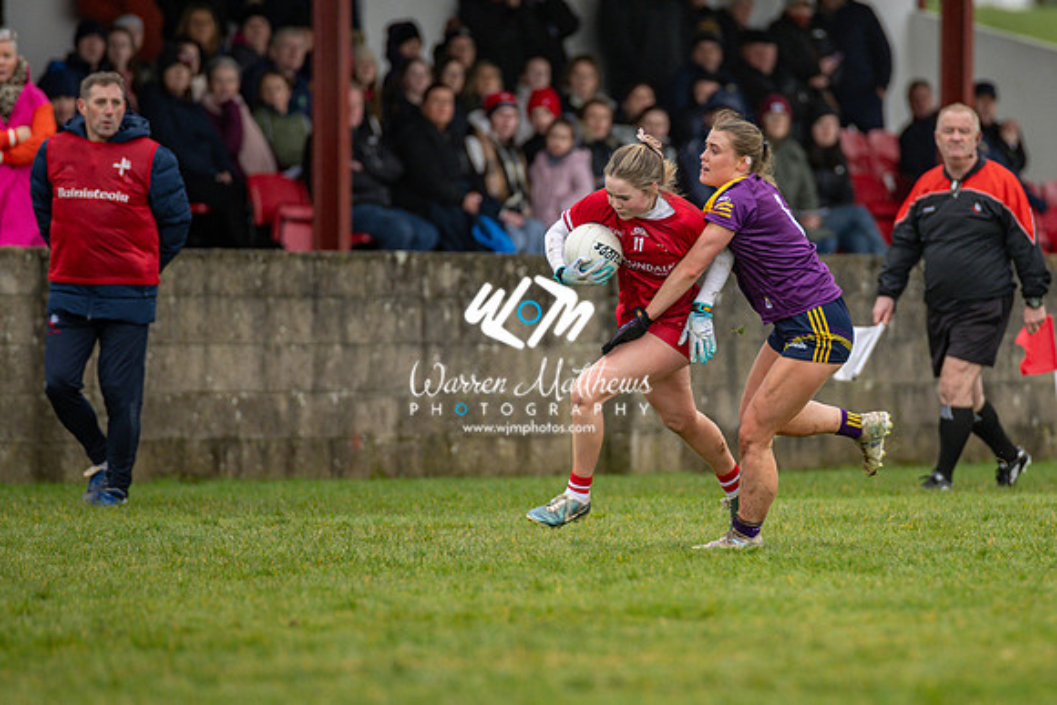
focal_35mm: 432
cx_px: 711
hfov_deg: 4.8
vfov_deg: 3.2
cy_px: 392
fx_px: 12674
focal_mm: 300
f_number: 2.8
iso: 720
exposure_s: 1/1000
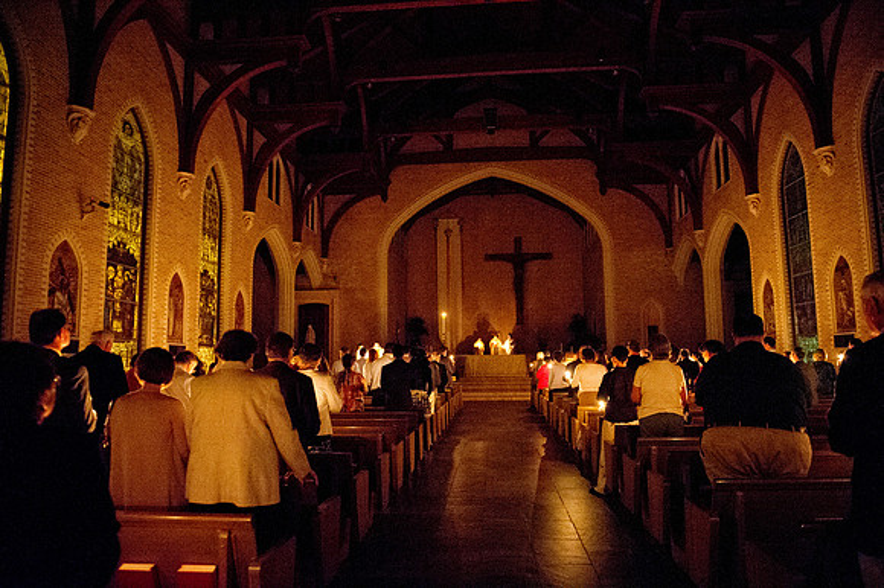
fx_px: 589
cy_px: 294
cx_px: 442
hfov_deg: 73.8
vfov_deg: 53.1
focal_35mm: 24
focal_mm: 24
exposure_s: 1/25
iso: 12800
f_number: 2.8
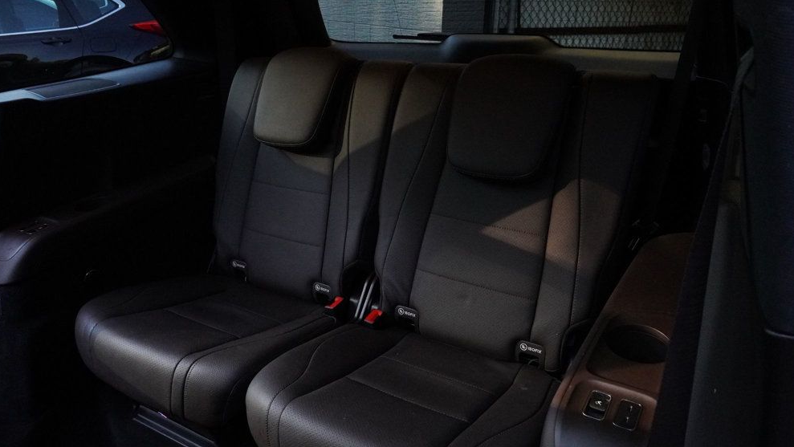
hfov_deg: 71.9
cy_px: 272
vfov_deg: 44.2
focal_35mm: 26
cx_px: 394
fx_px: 548
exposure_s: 1/250
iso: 6400
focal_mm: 16
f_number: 9
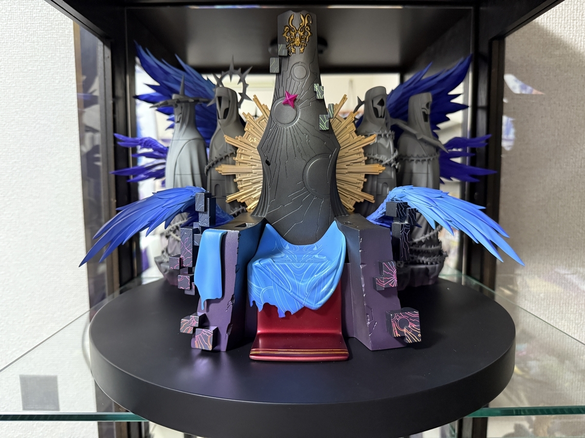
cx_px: 292
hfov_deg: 71.6
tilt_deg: -6.8
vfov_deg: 56.8
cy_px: 219
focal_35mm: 24
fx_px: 406
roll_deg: +0.2
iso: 800
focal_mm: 6.76
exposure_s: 1/50
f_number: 1.78
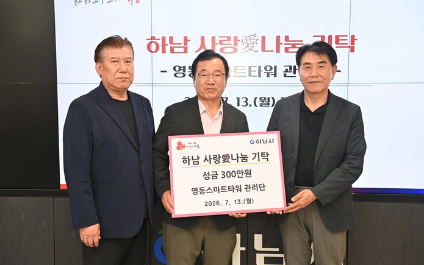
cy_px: 129
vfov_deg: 32.8
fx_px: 451
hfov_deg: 50.4
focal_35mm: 39
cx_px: 212
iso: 800
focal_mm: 38
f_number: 5
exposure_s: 1/80
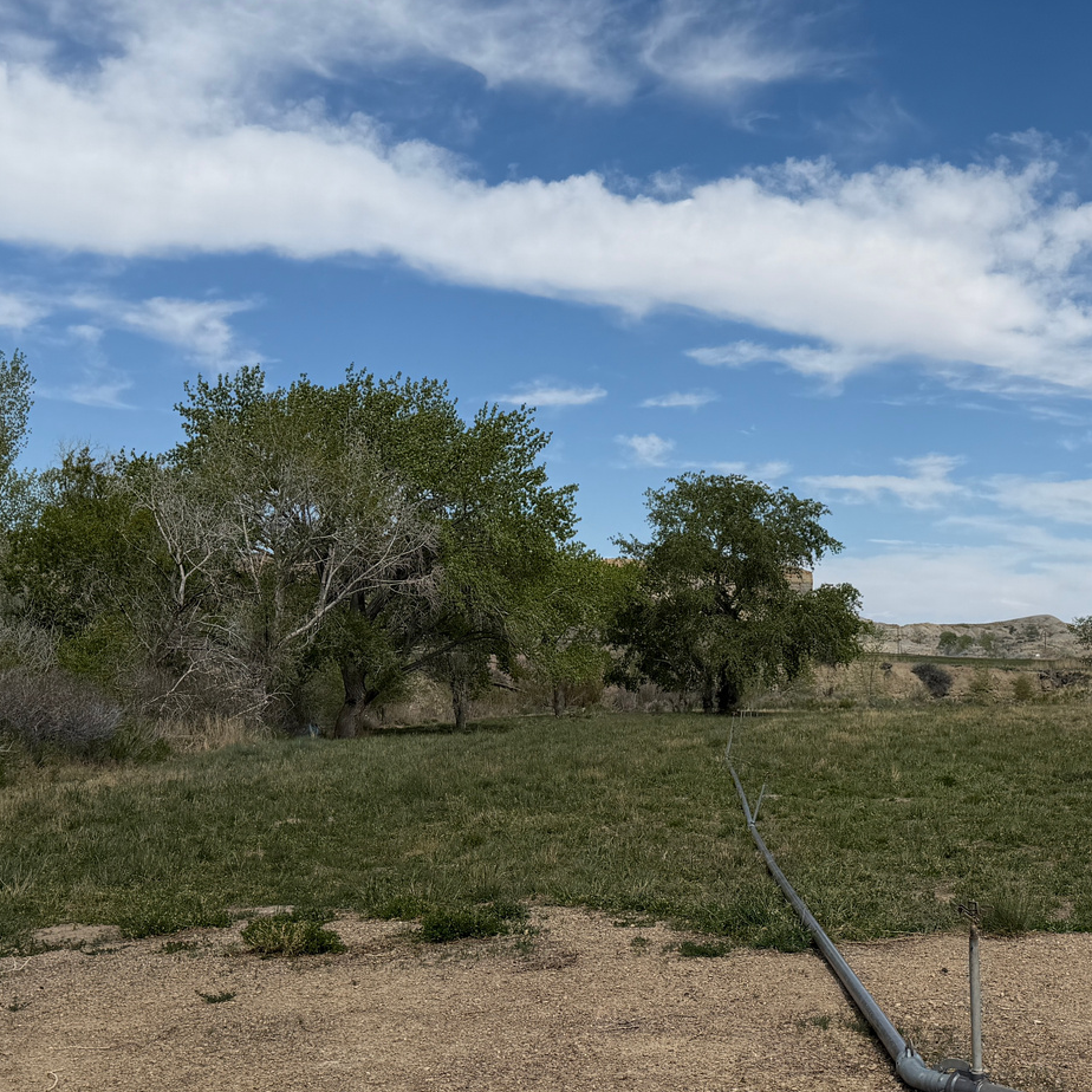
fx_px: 1677
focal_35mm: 47
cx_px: 772
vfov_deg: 36.1
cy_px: 552
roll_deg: -0.7
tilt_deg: +3.3
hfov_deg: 35.5
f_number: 1.78
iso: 80
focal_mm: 6.76
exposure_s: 1/8130
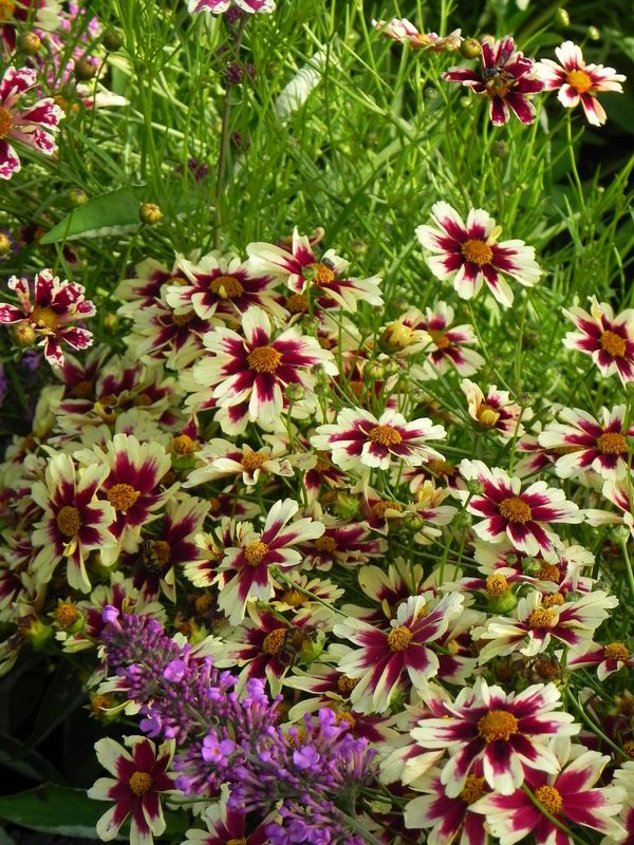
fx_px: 3517
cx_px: 317
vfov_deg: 13.7
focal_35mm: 144
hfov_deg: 10.3
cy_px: 422
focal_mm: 25.7
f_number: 5
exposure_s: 1/400
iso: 160
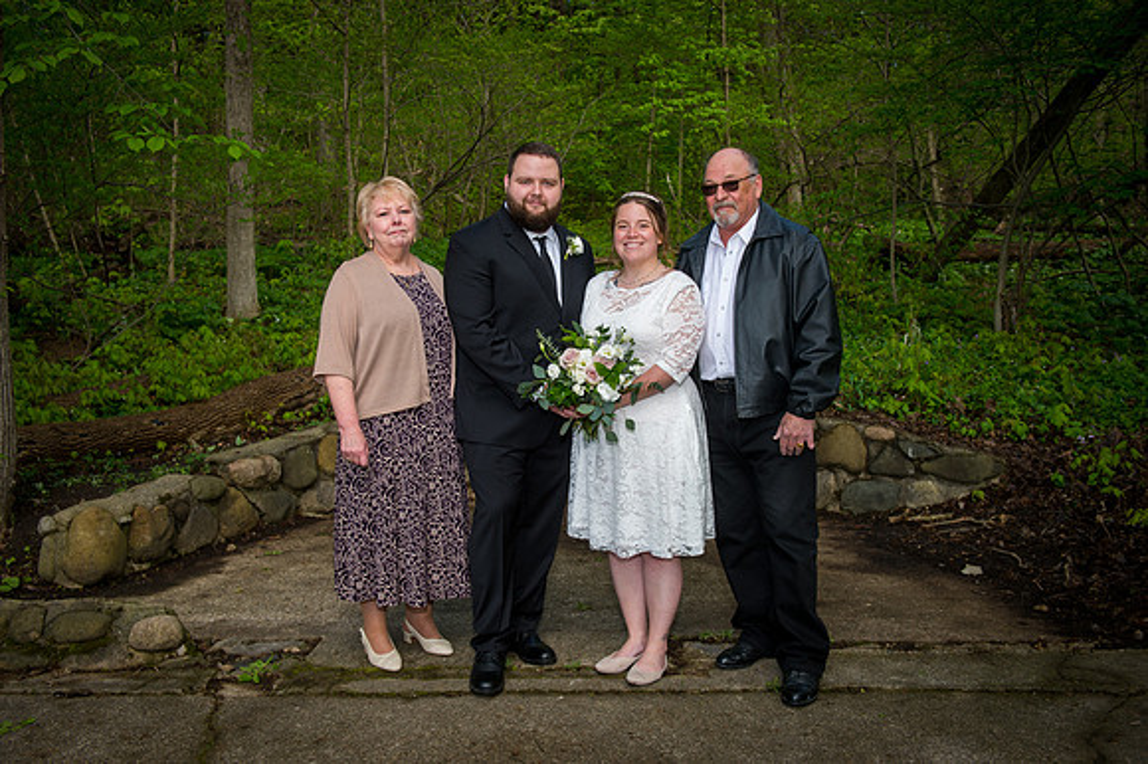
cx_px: 574
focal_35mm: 34
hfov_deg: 55.8
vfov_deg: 38.8
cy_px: 382
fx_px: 1084
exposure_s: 1/180
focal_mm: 34
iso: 100
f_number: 4.8
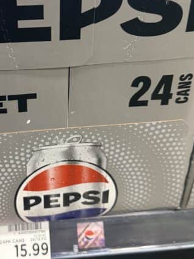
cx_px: 49
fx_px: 433
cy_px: 104
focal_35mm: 58
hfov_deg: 24.9
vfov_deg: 33.1
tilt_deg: -32.6
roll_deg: -0.7
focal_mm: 6.76
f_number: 1.78
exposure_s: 1/60
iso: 250
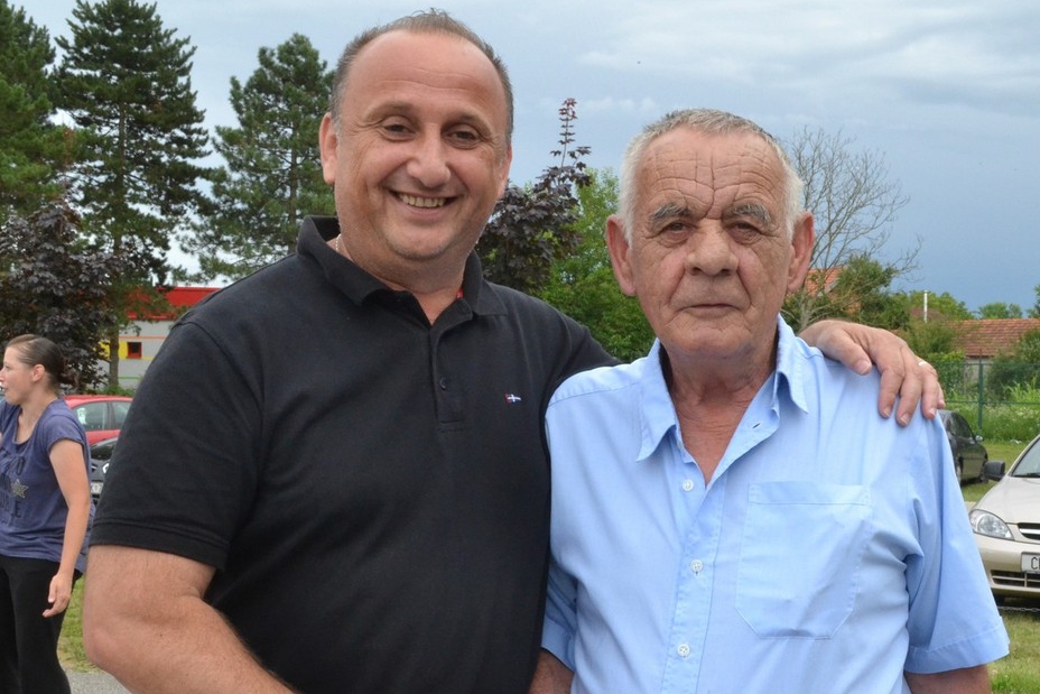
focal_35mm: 48
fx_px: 1387
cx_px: 640
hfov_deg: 40.9
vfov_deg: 28.0
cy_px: 413
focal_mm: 22
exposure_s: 1/320
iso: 1600
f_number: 14
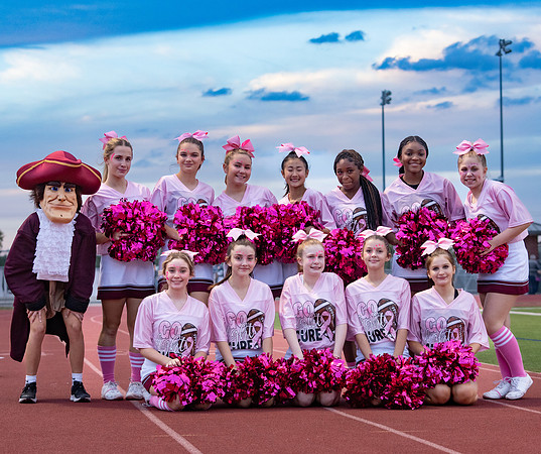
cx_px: 293
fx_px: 1611
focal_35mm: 99
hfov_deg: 19.1
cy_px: 266
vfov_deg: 16.0
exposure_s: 1/320
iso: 1250
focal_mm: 70
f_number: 4
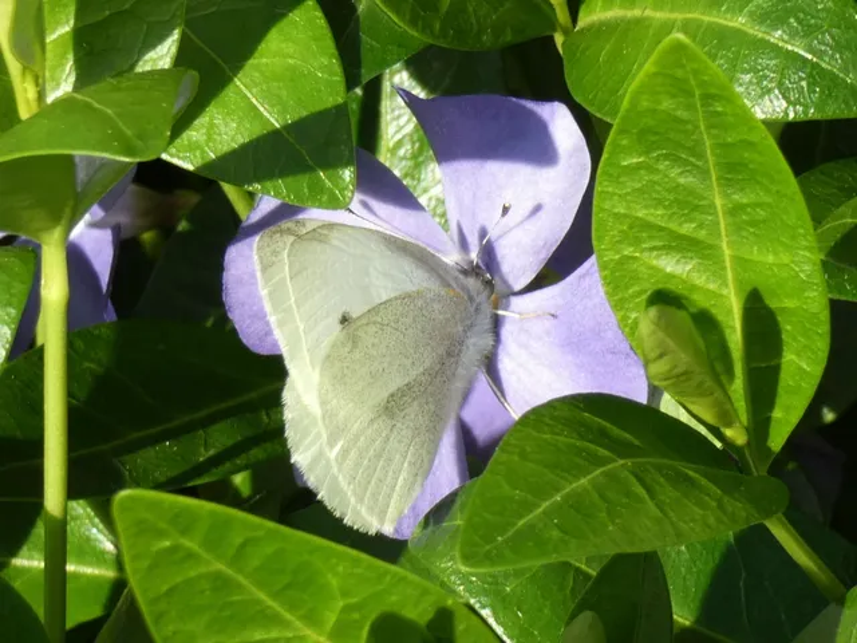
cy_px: 322
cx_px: 428
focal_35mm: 150
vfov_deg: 9.9
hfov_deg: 13.2
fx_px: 3714
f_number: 5.4
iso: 100
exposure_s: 1/80
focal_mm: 26.9
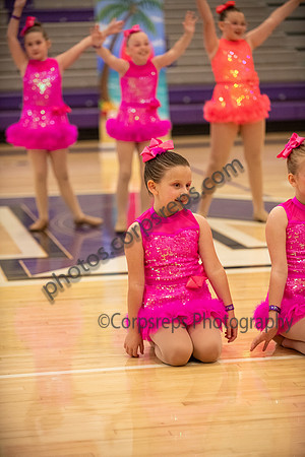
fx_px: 1398
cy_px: 228
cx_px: 152
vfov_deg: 18.6
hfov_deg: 12.5
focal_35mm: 110
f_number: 2.8
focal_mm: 110
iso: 3200
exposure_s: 1/640
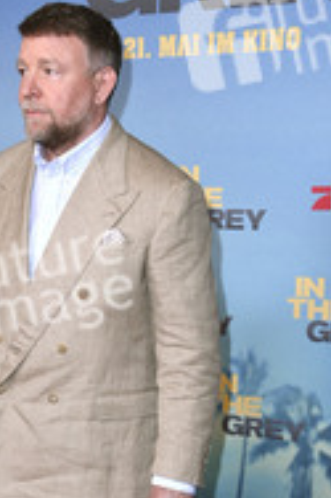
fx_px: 1616
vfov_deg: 17.3
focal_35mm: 117
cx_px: 74
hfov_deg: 11.7
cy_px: 426
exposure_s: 1/250
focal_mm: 55
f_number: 5.6
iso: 1000
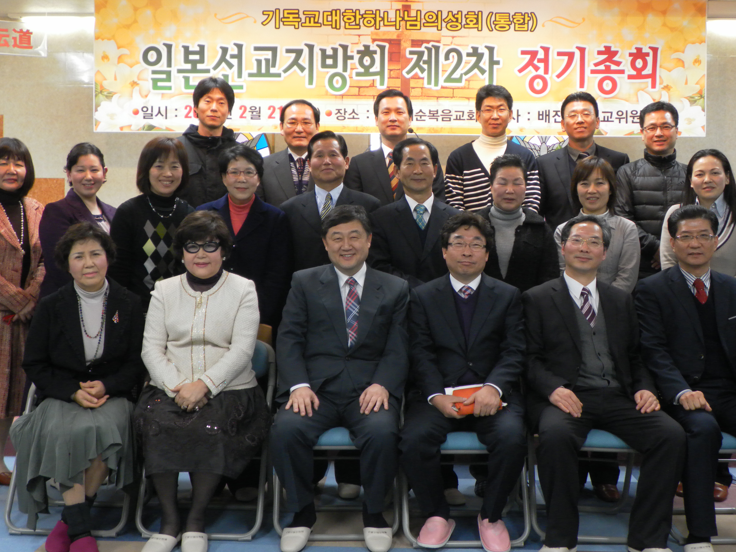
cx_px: 382
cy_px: 227
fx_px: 1021
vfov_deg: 30.2
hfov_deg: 39.6
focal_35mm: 48
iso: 200
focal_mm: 6.6
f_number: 3.2
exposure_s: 1/20
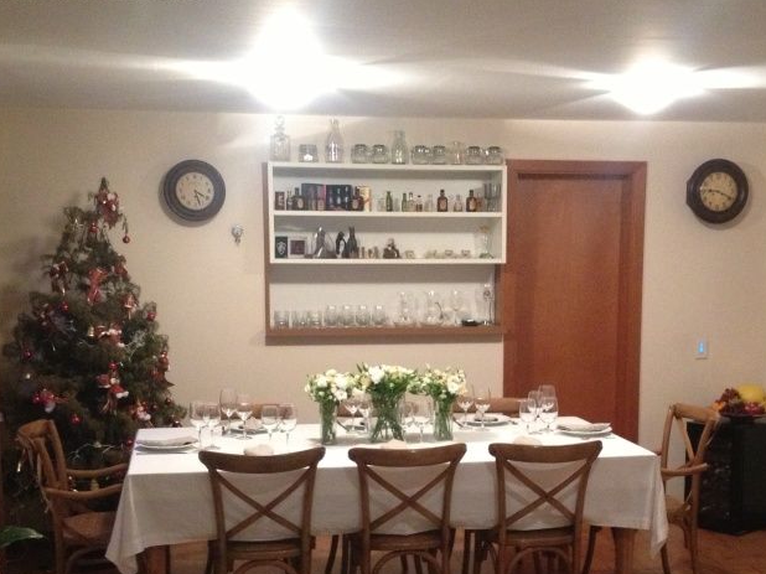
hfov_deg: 33.2
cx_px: 445
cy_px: 412
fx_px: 1283
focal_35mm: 58
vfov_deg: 25.0
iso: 400
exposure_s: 1/20
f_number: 2.4
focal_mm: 4.28
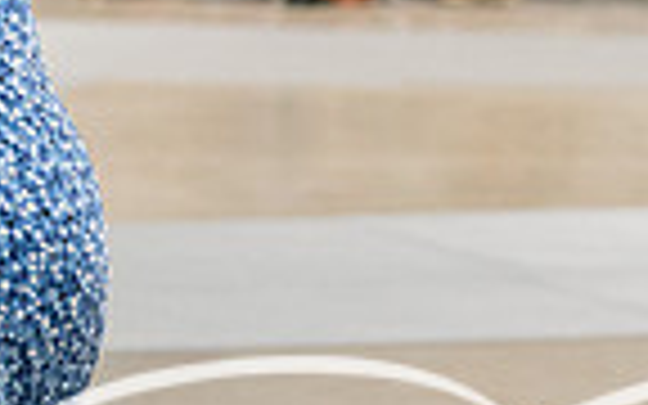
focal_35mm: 353
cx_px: 1130
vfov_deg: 3.7
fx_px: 6234
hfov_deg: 5.9
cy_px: 187
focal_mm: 86
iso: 6400
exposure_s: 1/250
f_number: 2.8
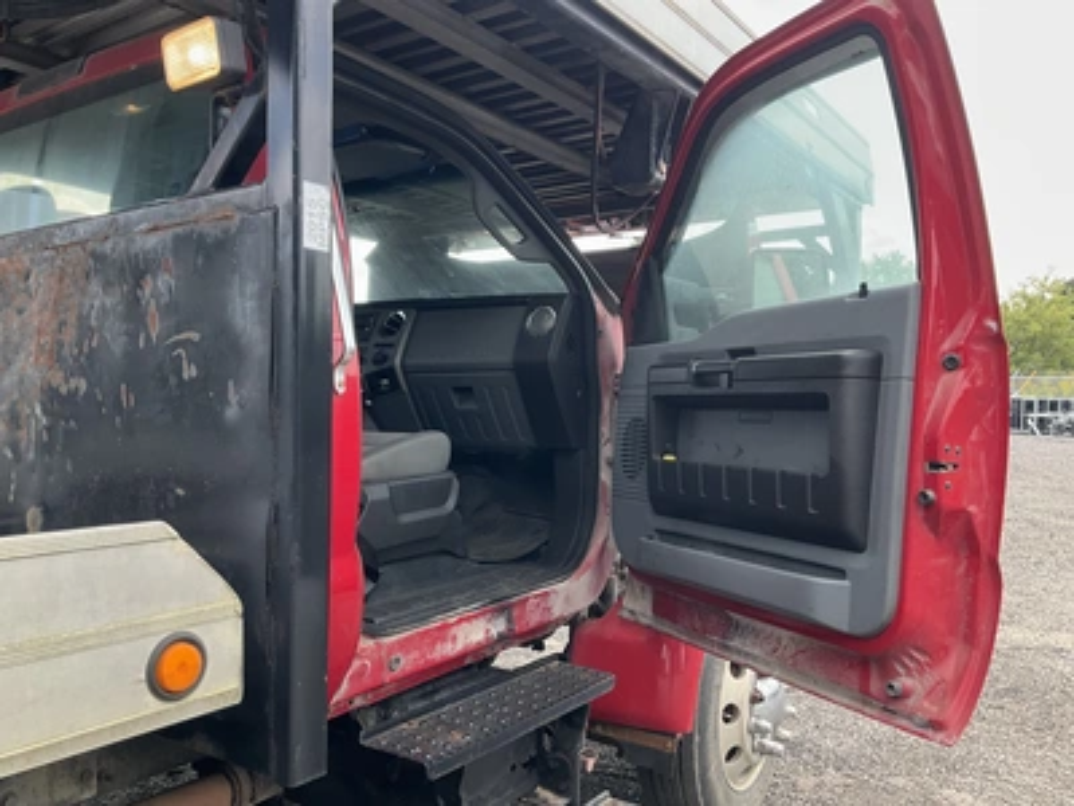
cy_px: 403
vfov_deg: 48.2
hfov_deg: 61.7
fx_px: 900
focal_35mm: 29
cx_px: 537
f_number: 1.8
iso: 25
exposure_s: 1/246
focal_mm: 3
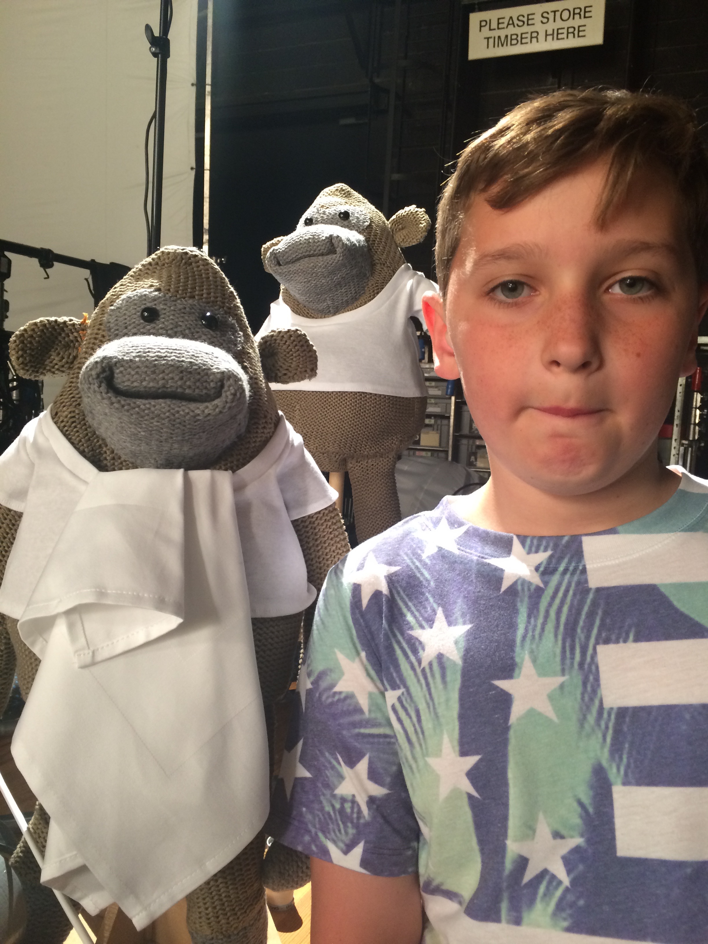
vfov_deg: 61.7
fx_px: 791
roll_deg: -3.3
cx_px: 354
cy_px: 472
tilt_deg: -5.3
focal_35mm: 29
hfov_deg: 48.2
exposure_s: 1/30
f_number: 2.2
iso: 125
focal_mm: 4.15
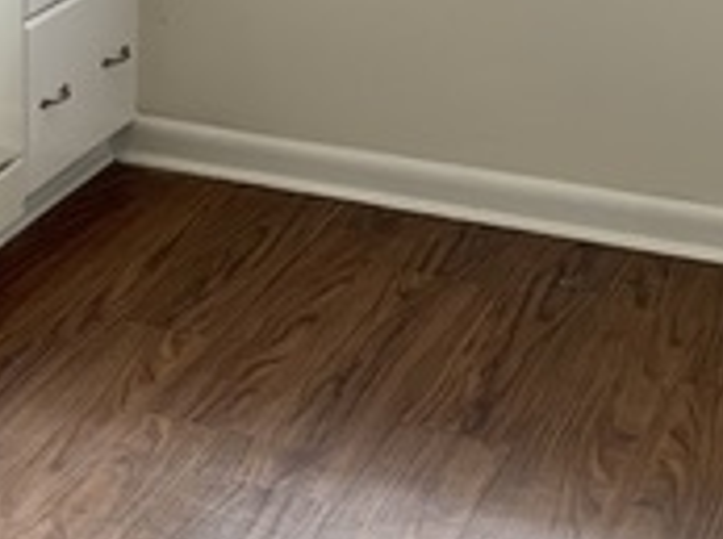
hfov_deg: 15.5
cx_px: -524
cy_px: -196
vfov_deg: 12.7
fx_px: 2334
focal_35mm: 112
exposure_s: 1/120
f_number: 1.8
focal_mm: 3
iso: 32
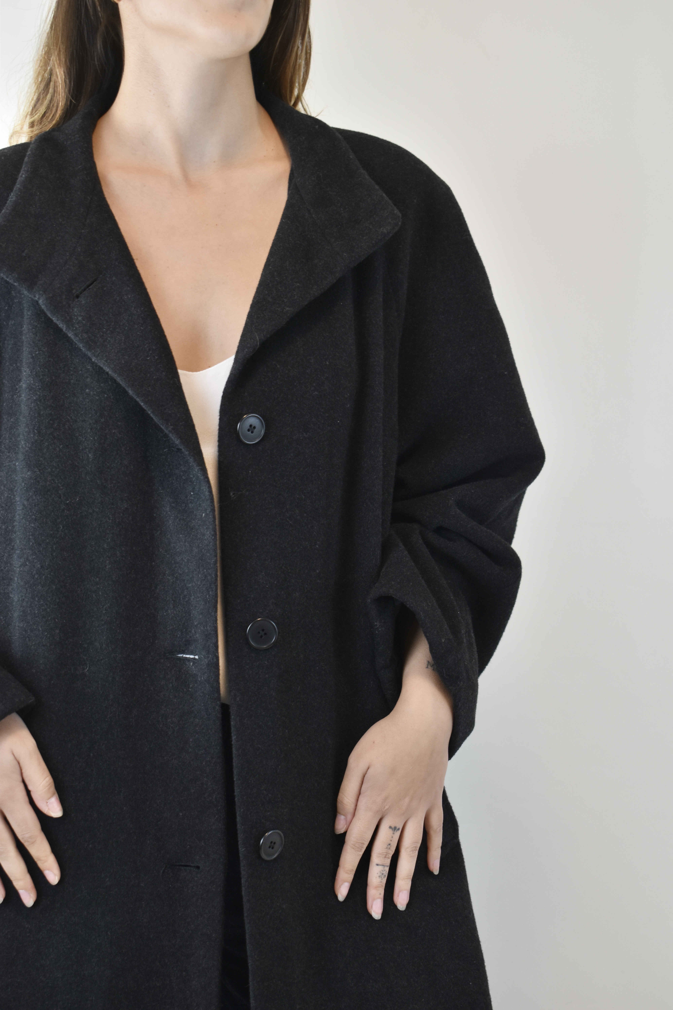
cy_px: 505
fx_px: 1893
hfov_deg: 20.2
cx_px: 336
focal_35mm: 68
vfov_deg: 29.9
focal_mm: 45
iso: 400
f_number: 5
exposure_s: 1/80
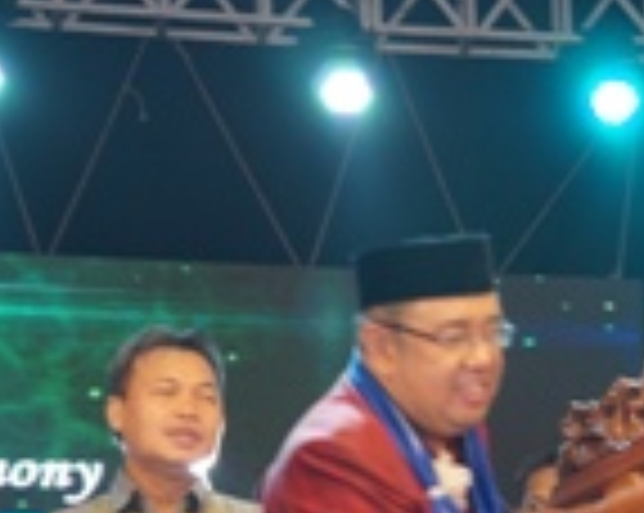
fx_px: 2874
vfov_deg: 10.1
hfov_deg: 12.5
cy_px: 549
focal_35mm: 151
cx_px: 727
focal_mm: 34
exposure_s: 1/30
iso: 400
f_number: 4.5
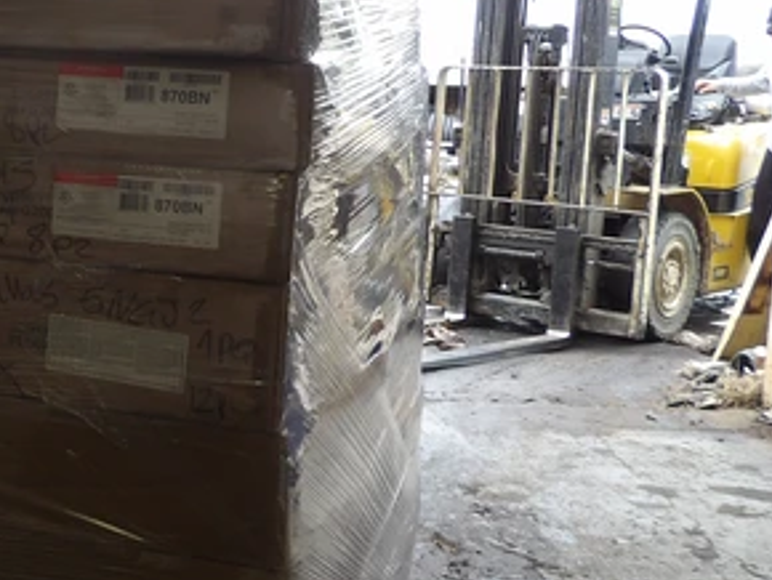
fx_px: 1384
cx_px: -56
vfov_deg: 23.7
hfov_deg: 28.6
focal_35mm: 62
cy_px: 283
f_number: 3.2
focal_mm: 4.3
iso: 100
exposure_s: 1/50
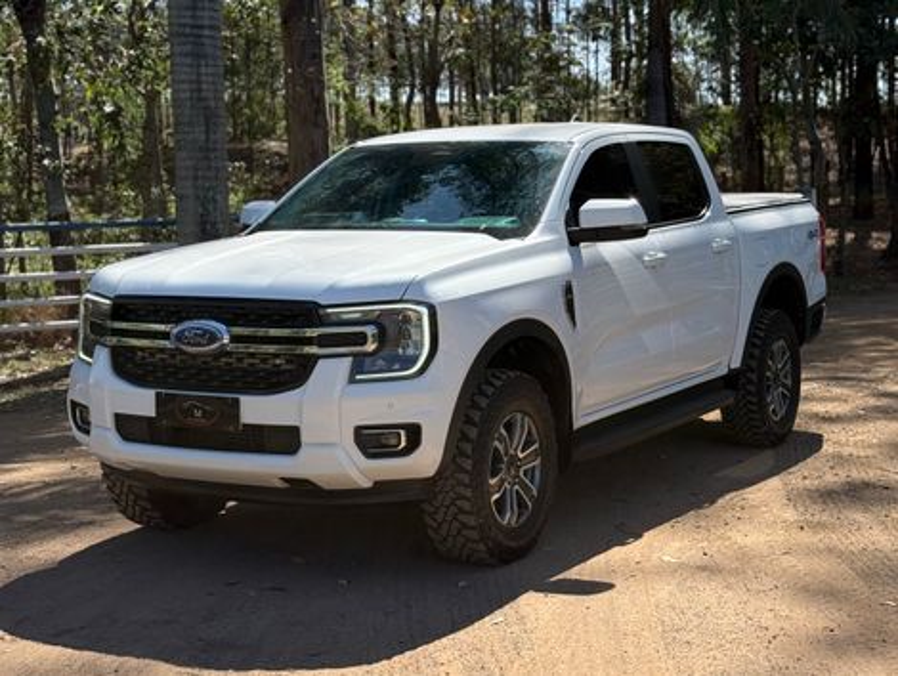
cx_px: 449
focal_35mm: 48
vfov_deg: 30.3
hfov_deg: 39.6
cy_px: 338
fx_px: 1247
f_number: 1.78
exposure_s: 1/2865
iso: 64
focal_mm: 6.76
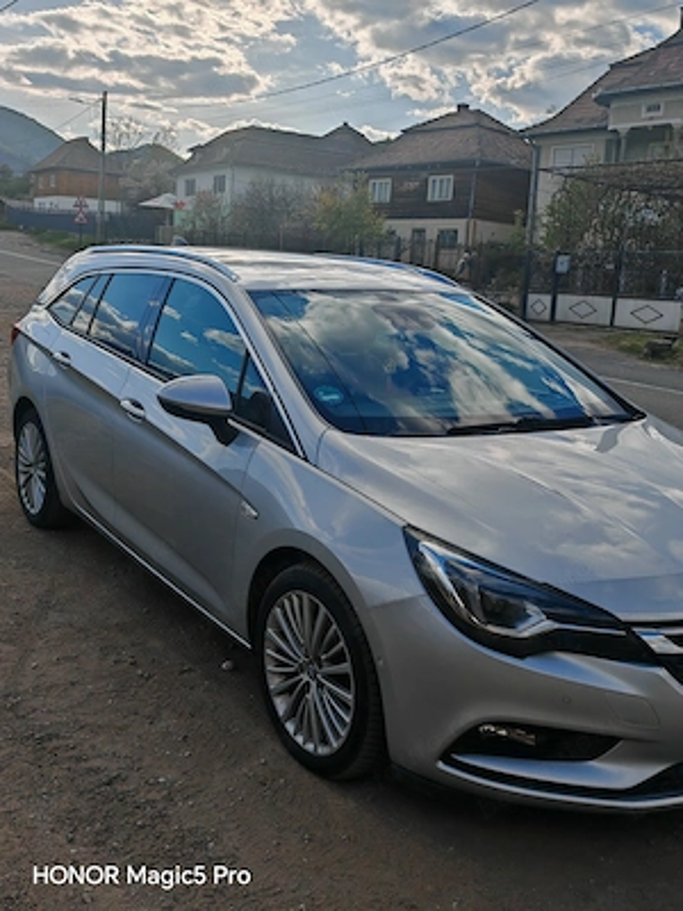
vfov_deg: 49.0
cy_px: 456
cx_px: 342
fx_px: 1000
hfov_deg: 37.7
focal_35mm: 38
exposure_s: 1/4200
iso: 50
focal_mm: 7.62
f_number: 1.6
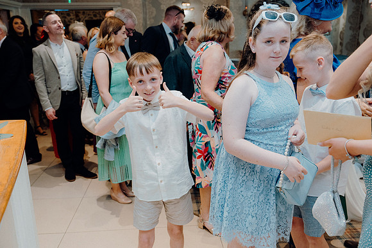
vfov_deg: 41.1
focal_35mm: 32
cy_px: 124
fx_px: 331
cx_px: 186
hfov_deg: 58.7
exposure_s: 1/160
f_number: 3.5
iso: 2000
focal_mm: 32
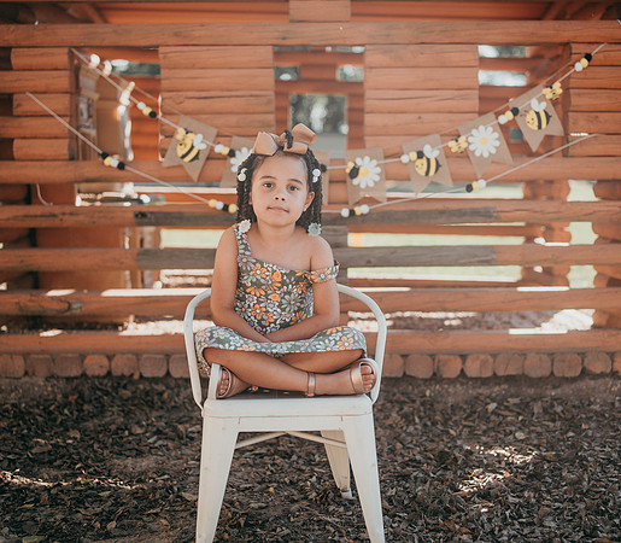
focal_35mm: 44
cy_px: 272
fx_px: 845
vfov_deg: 35.6
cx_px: 326
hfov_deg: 40.3
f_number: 1.6
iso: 64
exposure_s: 1/1600
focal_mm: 35
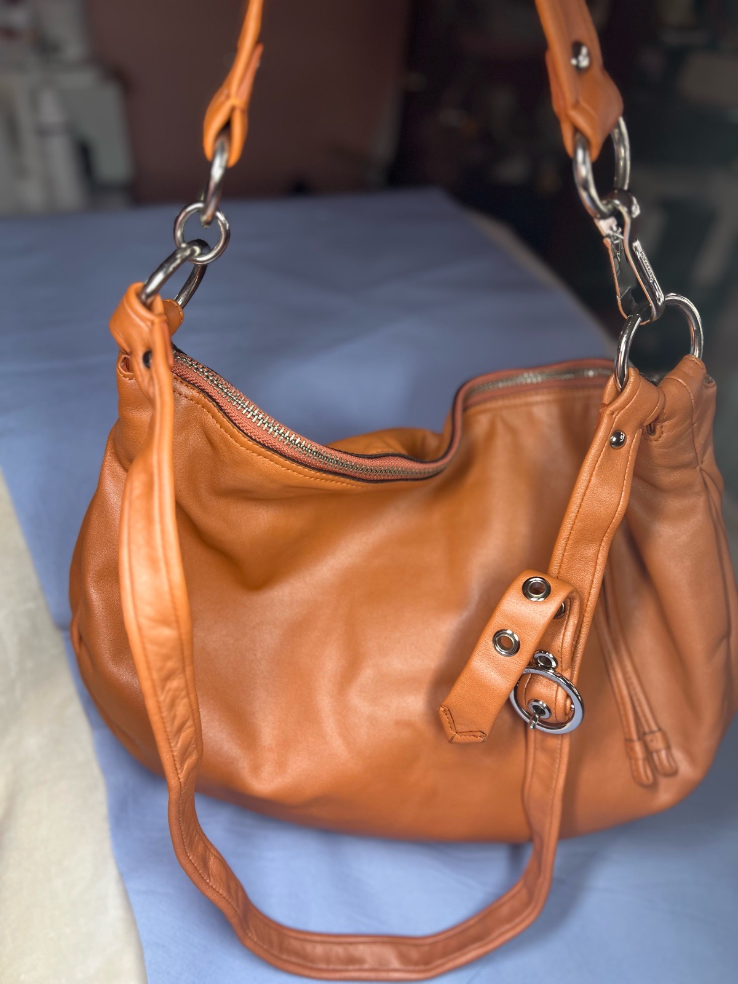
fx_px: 739
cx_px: 369
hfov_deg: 53.1
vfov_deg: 67.3
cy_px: 492
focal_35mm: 26
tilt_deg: -38.3
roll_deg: -8.4
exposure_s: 1/112
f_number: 1.5
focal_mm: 5.7
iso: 40
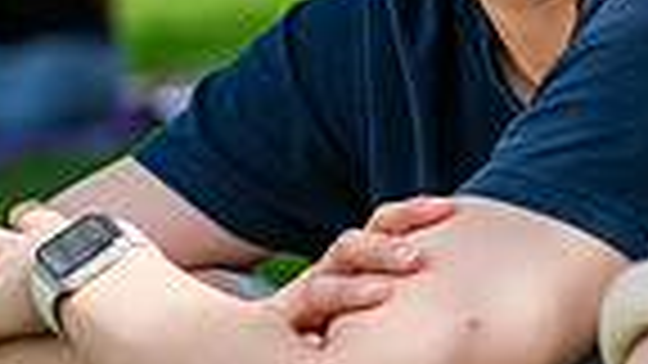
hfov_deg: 7.2
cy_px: -92
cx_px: 752
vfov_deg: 4.1
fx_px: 5086
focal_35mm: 296
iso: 80
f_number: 3.2
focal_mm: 70
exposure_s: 1/500
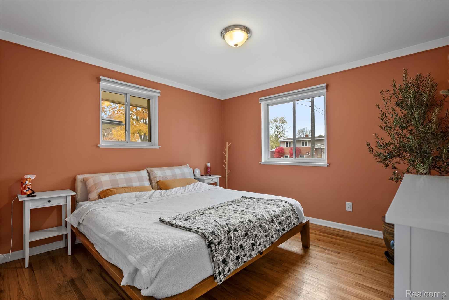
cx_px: 224
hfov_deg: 96.7
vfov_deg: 73.8
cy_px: 150
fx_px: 200
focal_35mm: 16
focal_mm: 16
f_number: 4
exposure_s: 1/13
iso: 100
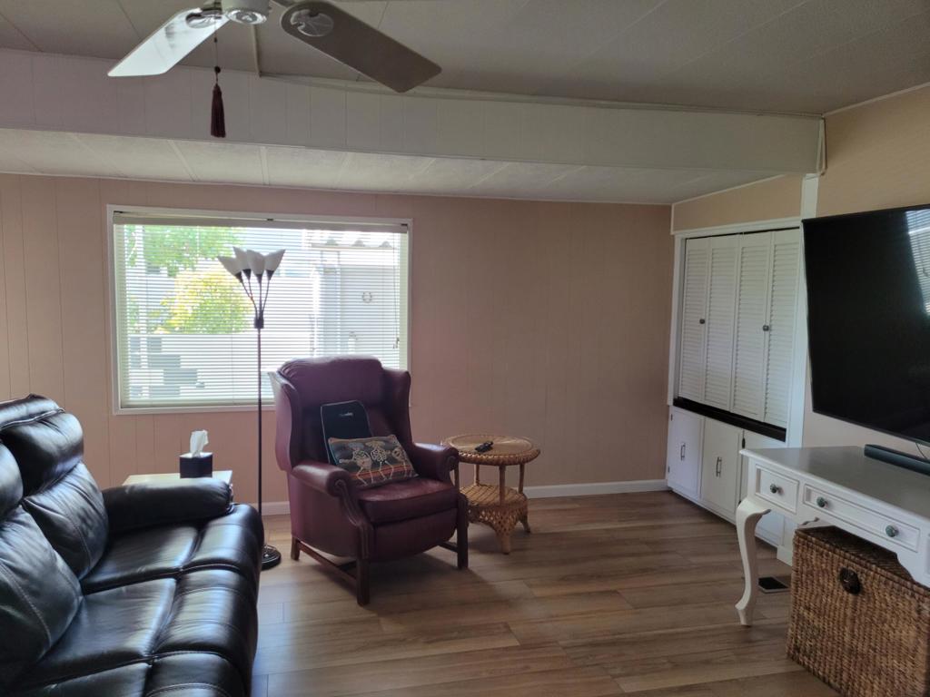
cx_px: 465
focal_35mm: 26
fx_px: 699
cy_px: 348
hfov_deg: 67.3
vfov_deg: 53.1
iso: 320
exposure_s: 1/120
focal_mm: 5.4
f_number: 1.8
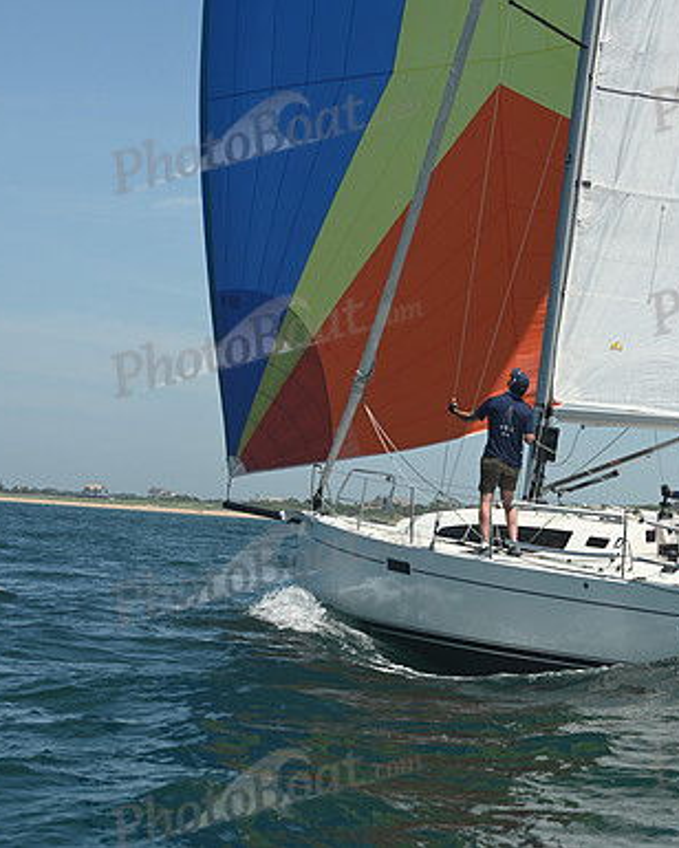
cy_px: 424
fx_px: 2487
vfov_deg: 19.4
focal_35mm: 99
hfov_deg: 15.5
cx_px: 538
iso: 320
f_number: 8
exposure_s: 1/1000
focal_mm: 70
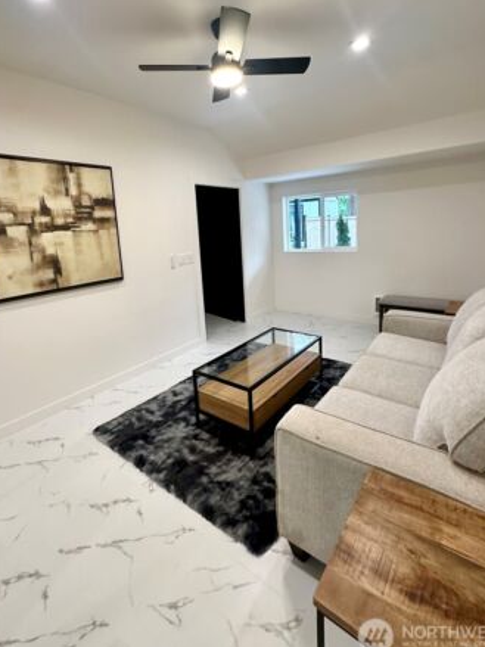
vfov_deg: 90.2
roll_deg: +2.6
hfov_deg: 74.6
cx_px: 230
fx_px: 318
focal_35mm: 17
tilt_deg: -11.8
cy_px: 269
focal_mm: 2.22
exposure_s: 1/63
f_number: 2.2
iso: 125
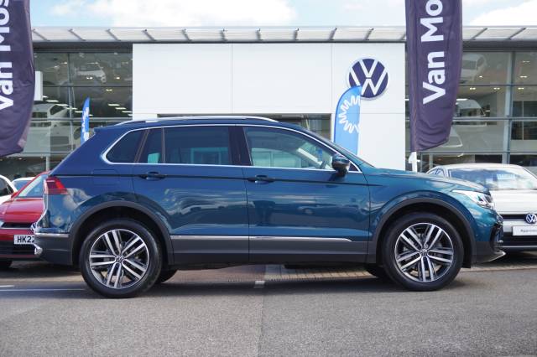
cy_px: 178
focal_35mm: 45
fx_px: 671
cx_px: 268
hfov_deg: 43.6
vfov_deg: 29.8
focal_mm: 30
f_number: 5
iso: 100
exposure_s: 1/60
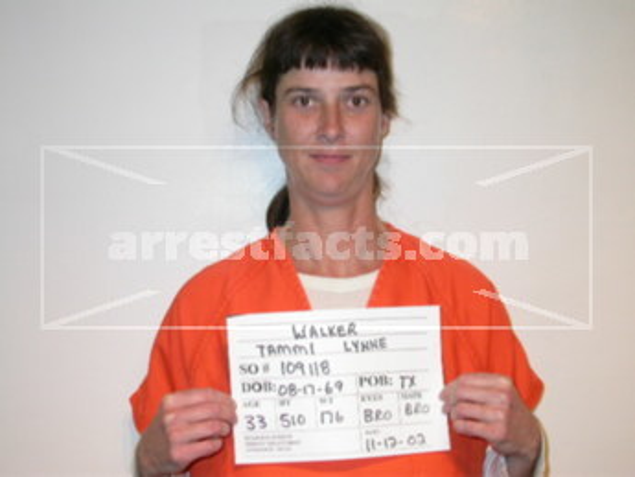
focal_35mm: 61
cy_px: 238
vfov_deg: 24.0
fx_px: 1119
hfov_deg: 31.7
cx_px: 318
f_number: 3.1
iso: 100
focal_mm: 12.7
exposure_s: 1/60.3
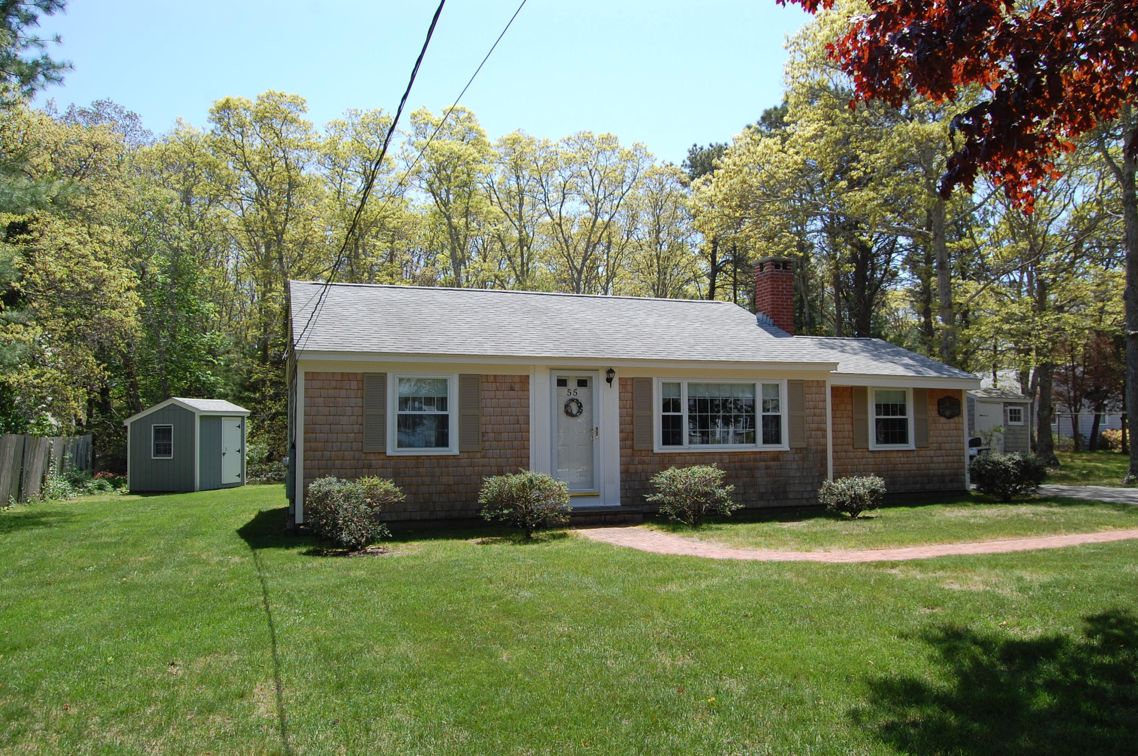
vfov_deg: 47.8
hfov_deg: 67.4
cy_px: 378
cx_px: 569
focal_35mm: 27
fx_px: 853
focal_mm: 18
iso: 200
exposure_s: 1/250
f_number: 8
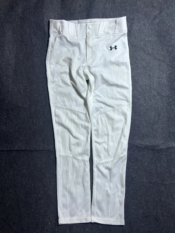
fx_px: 175
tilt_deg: -60.8
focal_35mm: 26
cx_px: 88
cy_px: 116
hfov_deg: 53.1
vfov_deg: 67.3
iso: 80
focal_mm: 5.7
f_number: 1.5
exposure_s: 1/50
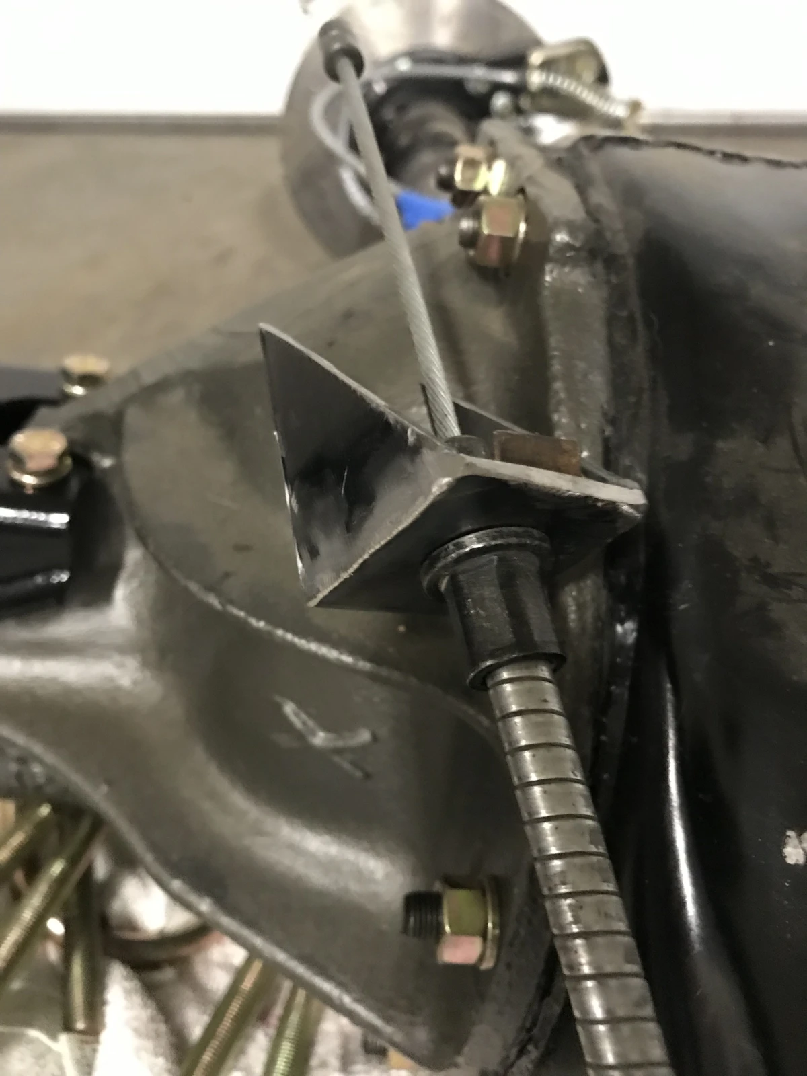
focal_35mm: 28
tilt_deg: -38.5
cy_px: 538
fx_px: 870
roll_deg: +5.7
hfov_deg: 49.7
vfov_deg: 63.4
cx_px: 404
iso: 100
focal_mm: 3.99
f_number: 1.8
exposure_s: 1/4
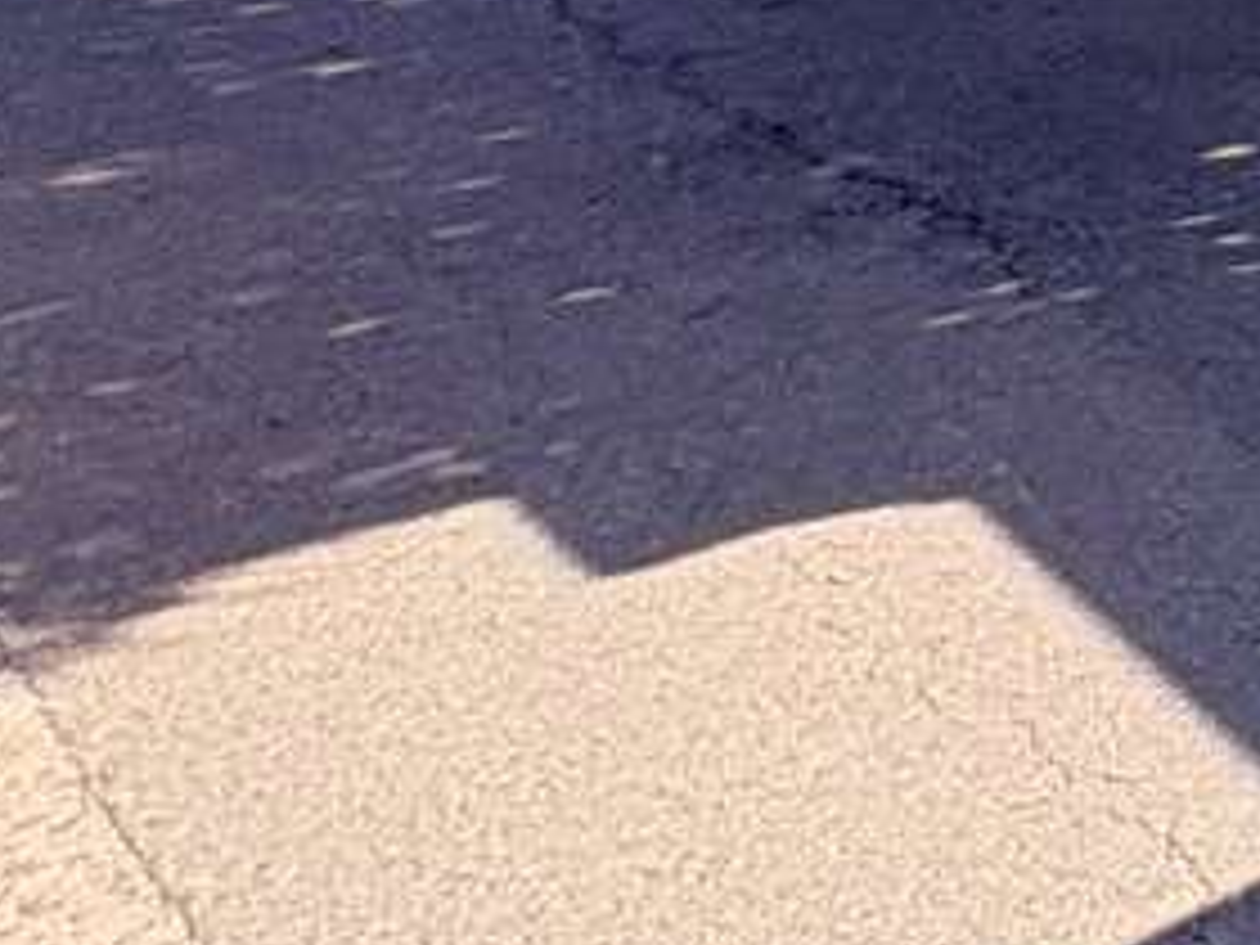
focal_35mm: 75
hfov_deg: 14.1
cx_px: 3200
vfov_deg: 14.4
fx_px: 2730
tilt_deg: +8.0
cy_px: -1213
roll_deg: -0.5
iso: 64
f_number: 2.2
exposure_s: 1/501
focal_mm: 2.22
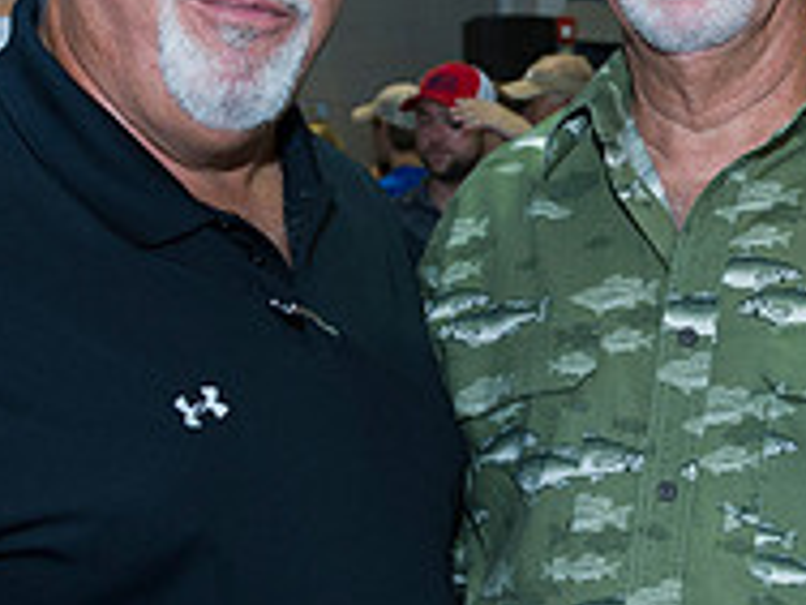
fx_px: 2212
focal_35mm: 95
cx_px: 566
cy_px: 305
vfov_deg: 15.6
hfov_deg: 20.5
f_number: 5
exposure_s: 1/60
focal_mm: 32
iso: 1250
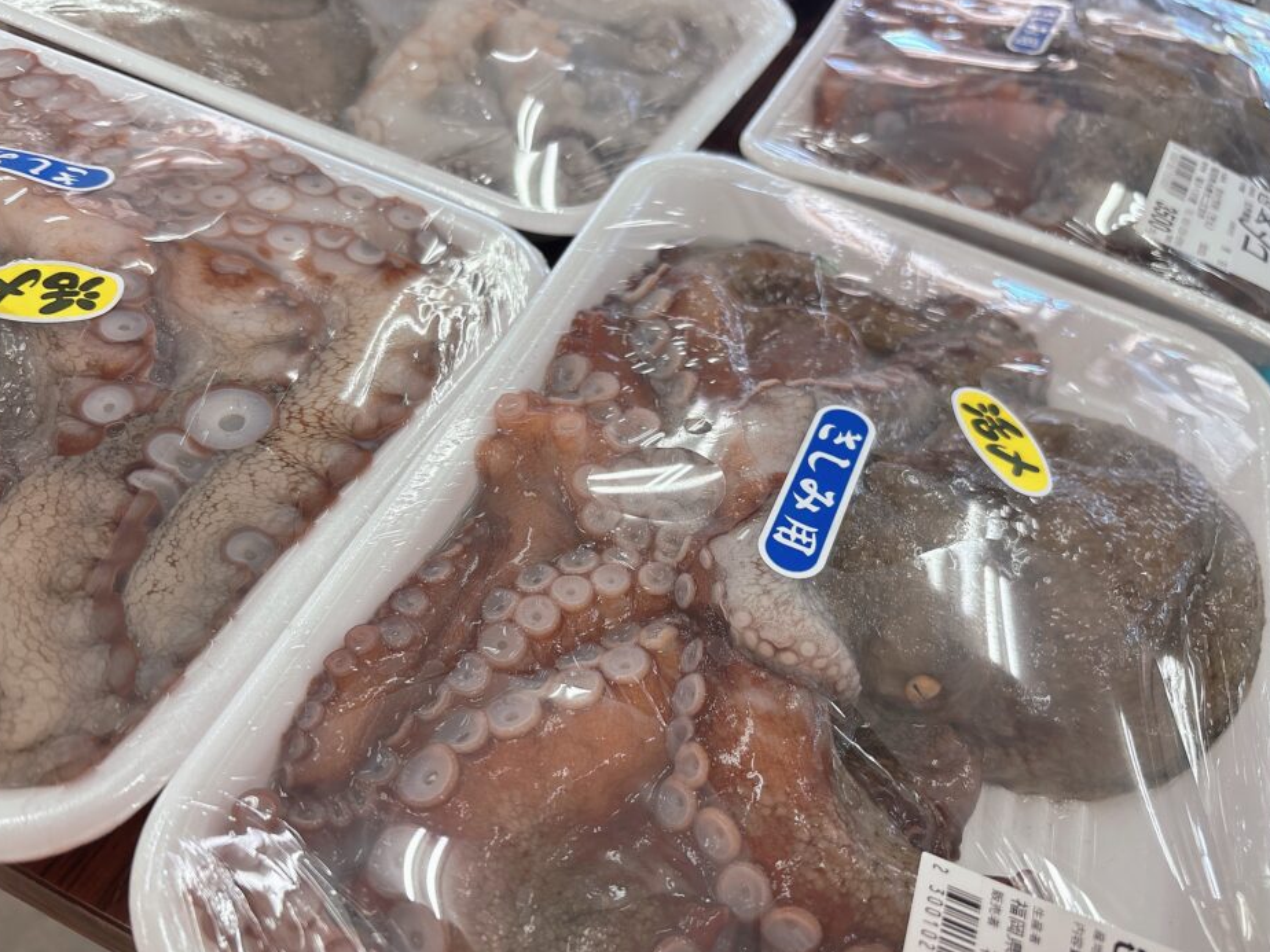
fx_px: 991
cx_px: 619
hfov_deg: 65.3
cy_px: 484
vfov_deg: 51.4
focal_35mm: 27
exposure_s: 1/120
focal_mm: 5.96
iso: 100
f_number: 1.6
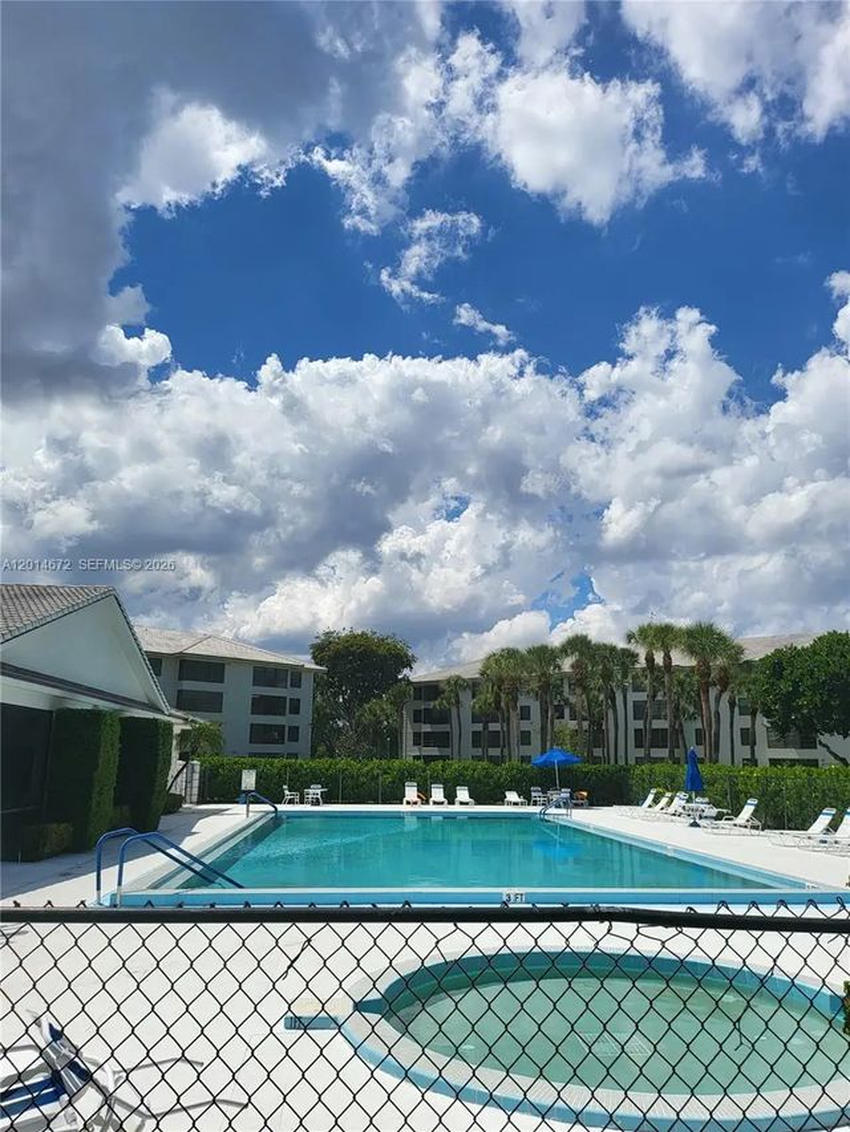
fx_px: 786
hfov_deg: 56.8
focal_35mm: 24
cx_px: 425
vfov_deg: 71.6
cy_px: 566
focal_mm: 5
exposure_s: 1/10000
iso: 40
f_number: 1.8
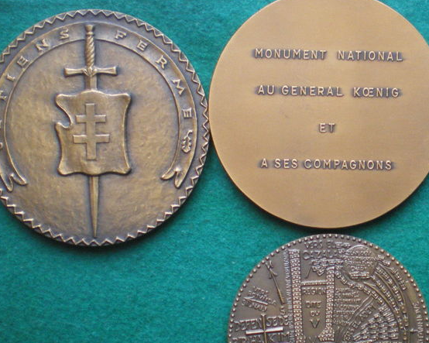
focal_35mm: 67
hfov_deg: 27.8
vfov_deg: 22.8
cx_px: 332
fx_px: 851
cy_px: 204
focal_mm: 6.3
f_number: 3.1
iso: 320
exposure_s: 1/50
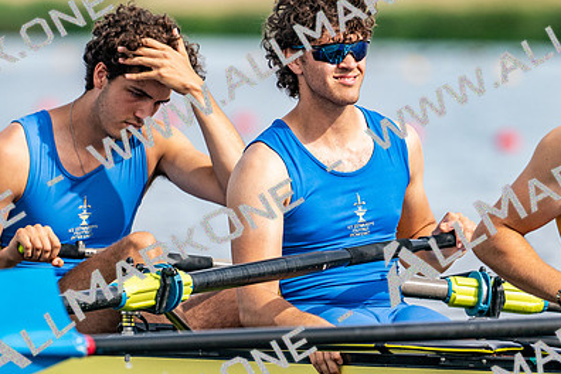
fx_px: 13697
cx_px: 262
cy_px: 174
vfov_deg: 1.6
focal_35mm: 879
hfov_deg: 2.3
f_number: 4.5
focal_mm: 400
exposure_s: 1/2500
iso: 360
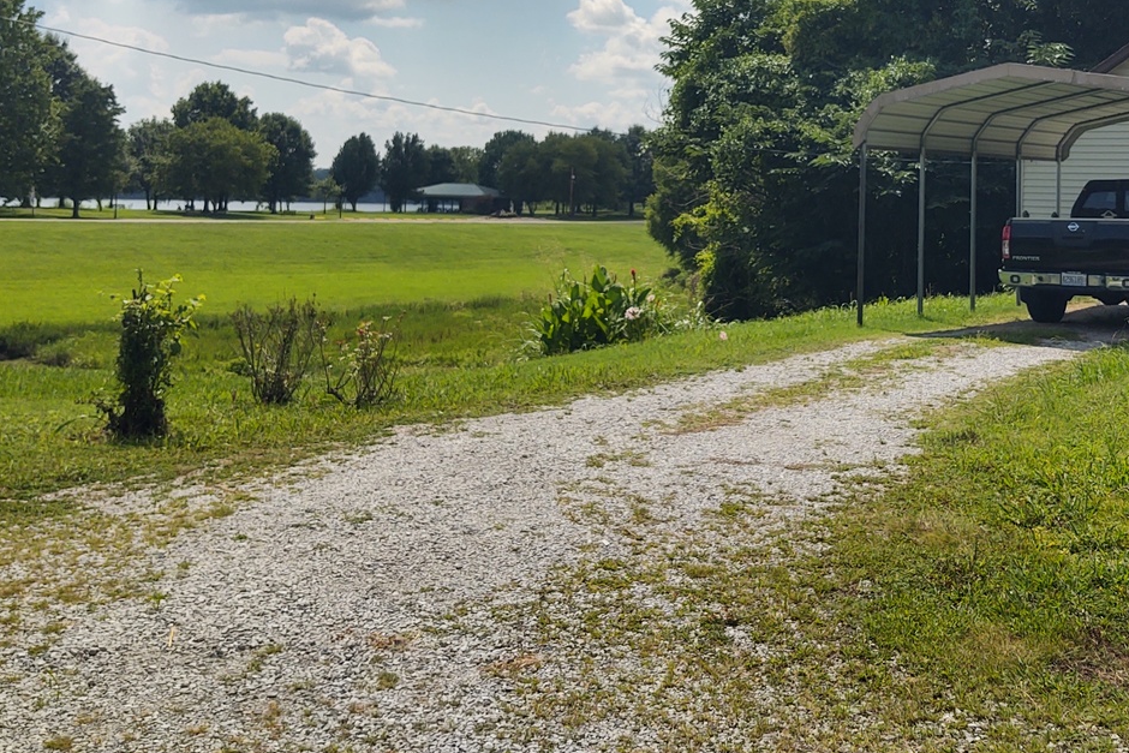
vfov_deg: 30.4
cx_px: 728
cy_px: 147
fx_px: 1349
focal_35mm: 43
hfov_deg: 44.9
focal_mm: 4.75
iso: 100
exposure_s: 1/9062
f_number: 1.7
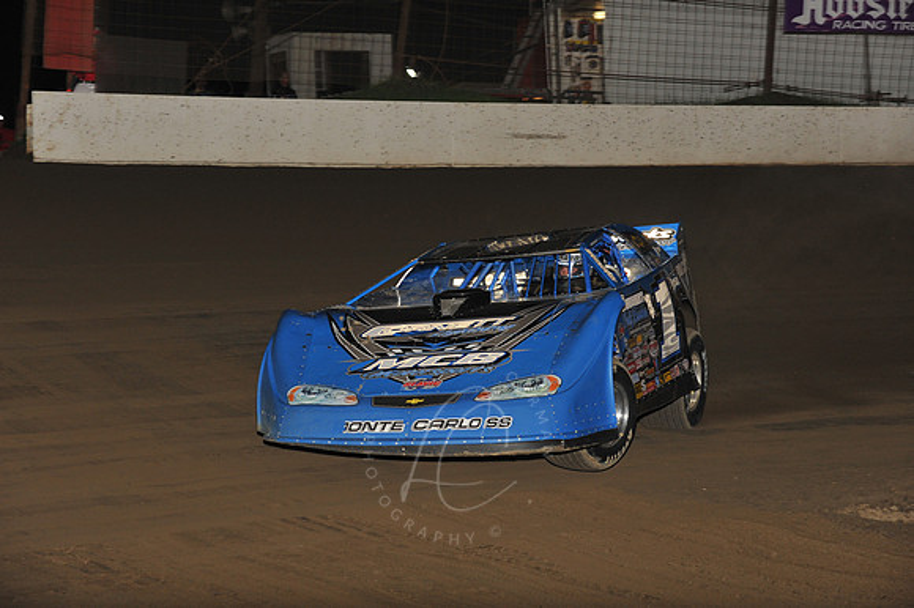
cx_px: 457
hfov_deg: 17.1
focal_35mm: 120
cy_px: 304
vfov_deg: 11.4
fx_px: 3045
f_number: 7.1
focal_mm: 120
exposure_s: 1/320
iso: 1000
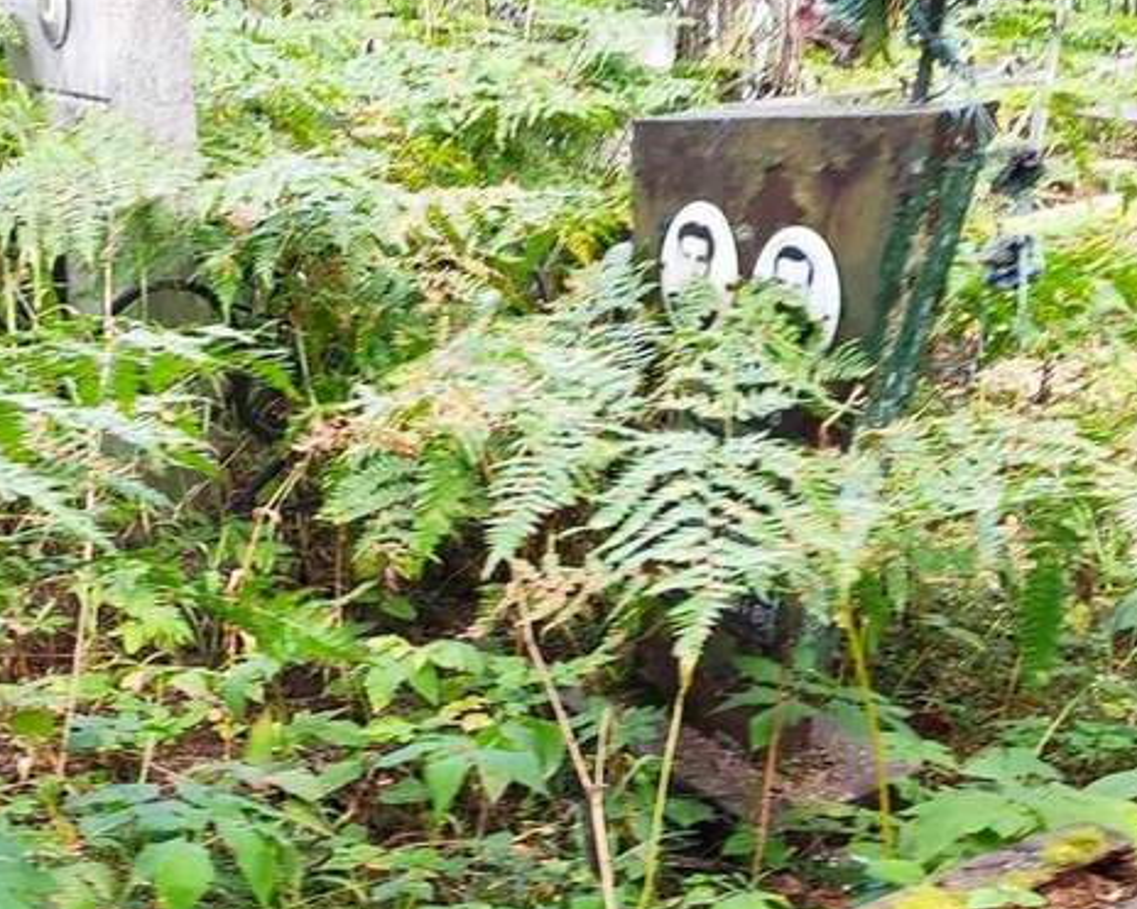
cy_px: 784
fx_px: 1884
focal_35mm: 56
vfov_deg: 26.4
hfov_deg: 33.3
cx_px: 370
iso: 128
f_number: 1.75
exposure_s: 1/50
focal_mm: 4.77
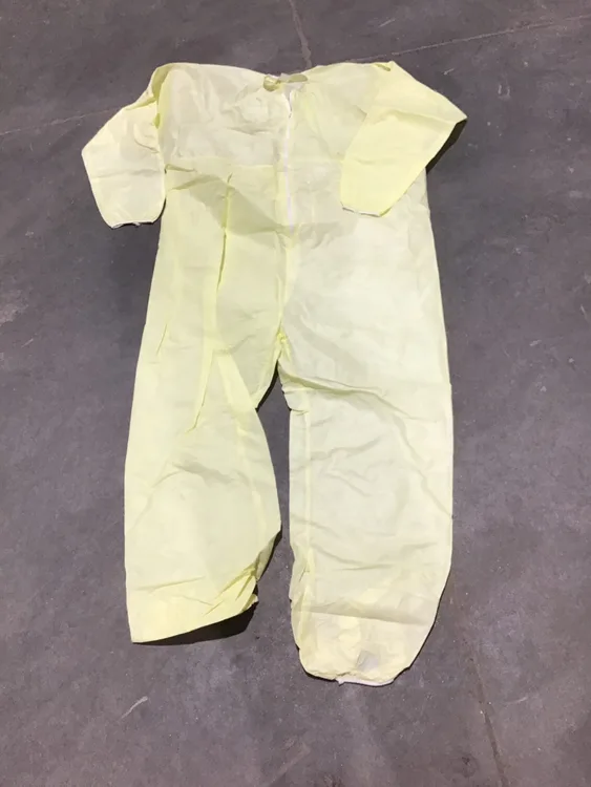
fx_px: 705
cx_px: 296
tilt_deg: -58.9
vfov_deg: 58.3
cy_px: 394
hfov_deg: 45.5
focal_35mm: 31
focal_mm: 3.3
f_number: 2.4
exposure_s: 1/30
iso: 50
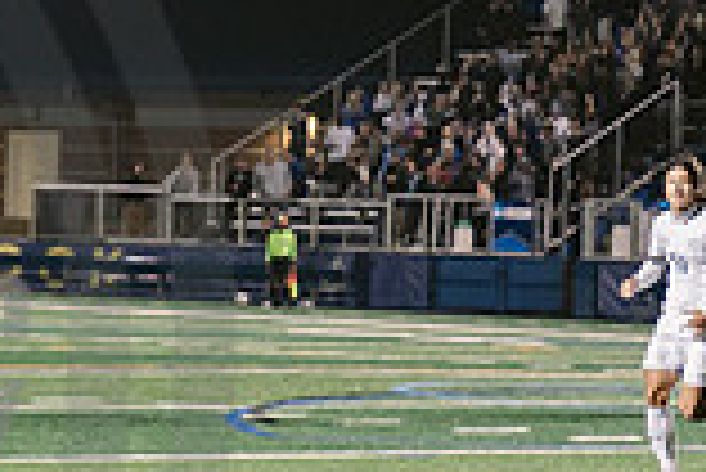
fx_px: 5084
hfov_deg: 7.7
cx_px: -562
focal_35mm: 259
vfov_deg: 5.3
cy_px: 348
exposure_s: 1/160
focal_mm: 70
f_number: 4
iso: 2500
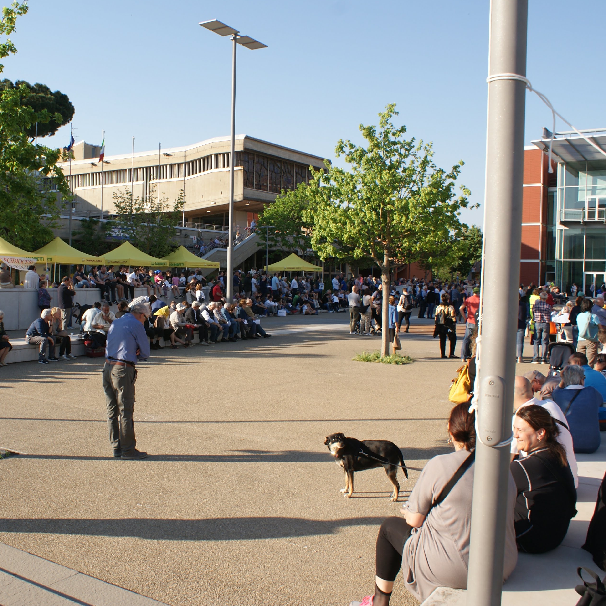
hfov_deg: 46.4
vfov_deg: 47.2
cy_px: 303
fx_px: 693
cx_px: 200
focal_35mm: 35
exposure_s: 1/80
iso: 100
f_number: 10
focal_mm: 18
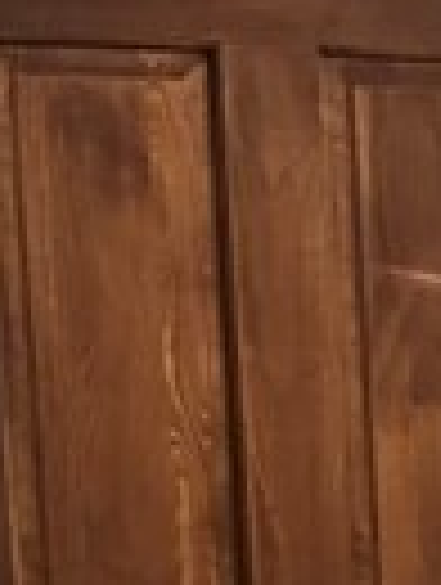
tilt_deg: -14.9
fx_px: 3200
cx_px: 1215
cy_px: 958
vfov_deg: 10.0
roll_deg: -0.3
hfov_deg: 7.2
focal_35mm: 189
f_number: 1.78
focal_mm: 6.76
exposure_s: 1/30
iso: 800
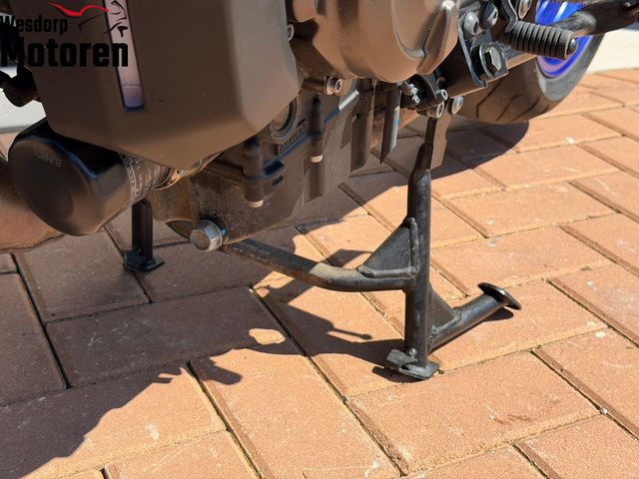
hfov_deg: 39.7
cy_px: 240
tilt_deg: -29.3
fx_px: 886
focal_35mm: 48
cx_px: 320
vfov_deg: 30.3
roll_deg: -1.6
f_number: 1.78
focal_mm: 6.76
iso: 64
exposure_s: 1/2208
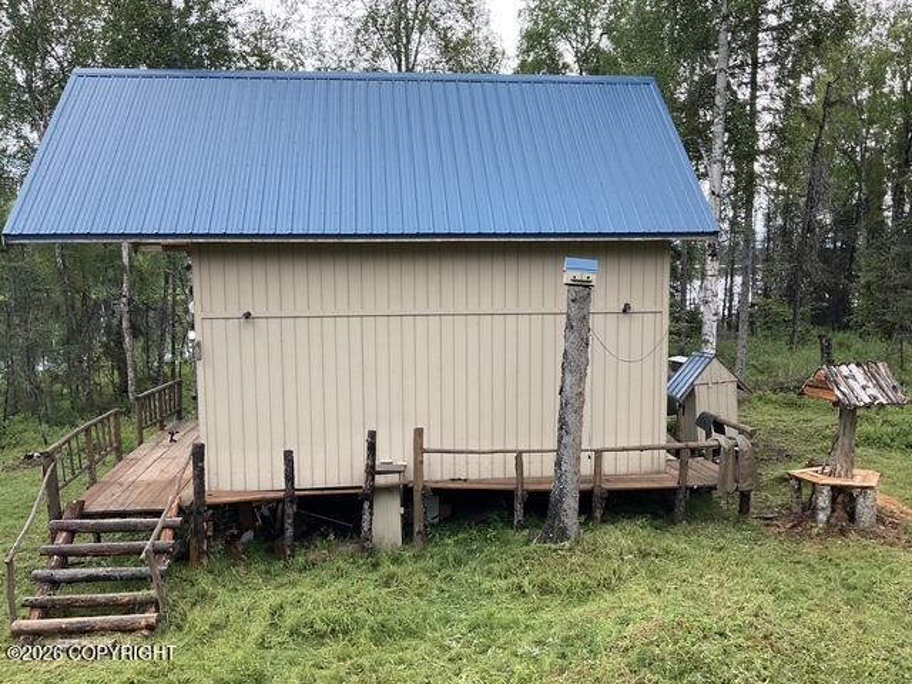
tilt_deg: -6.1
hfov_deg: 61.7
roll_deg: +0.3
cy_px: 342
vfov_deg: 48.2
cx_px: 456
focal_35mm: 29
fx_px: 764
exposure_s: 1/188
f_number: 1.8
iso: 16
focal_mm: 3
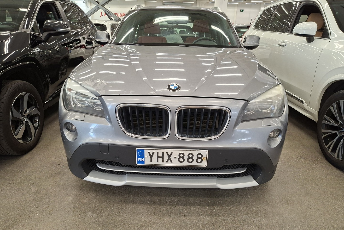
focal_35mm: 24
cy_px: 116
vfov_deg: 53.1
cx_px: 172
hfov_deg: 73.7
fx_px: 229
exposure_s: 1/100
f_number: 1.8
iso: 160
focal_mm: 5.54
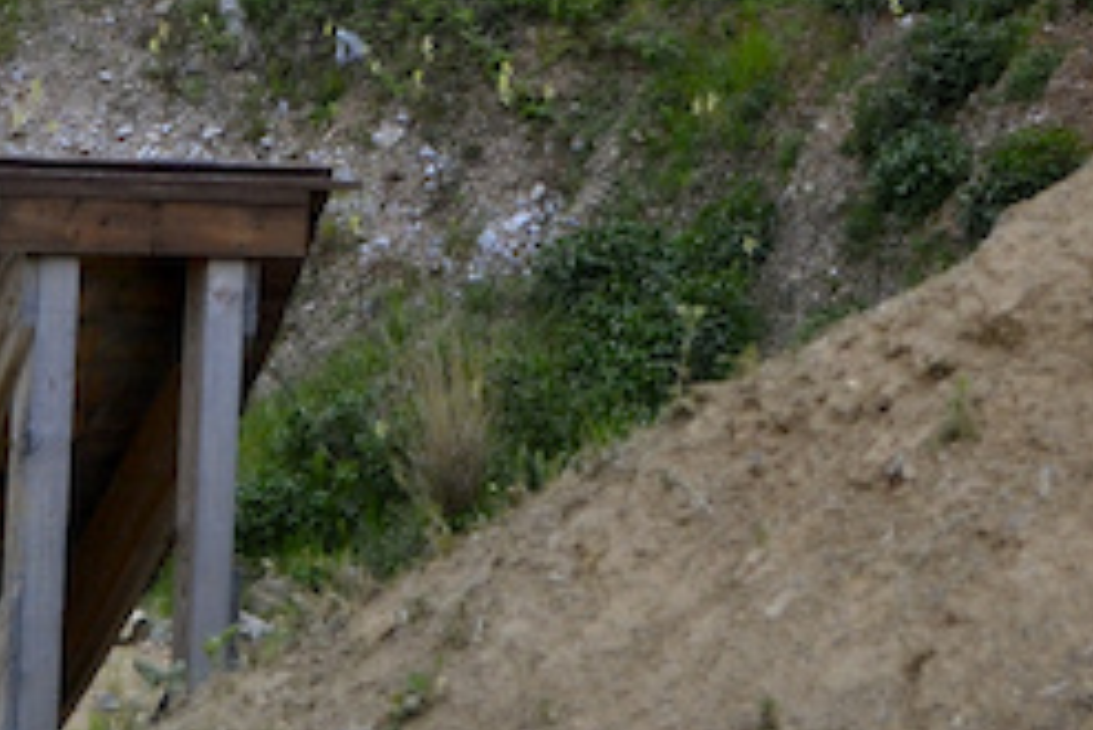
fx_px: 3402
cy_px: -533
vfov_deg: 11.5
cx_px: 726
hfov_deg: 18.2
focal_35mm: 112
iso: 560
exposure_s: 1/500
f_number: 3.5
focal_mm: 18
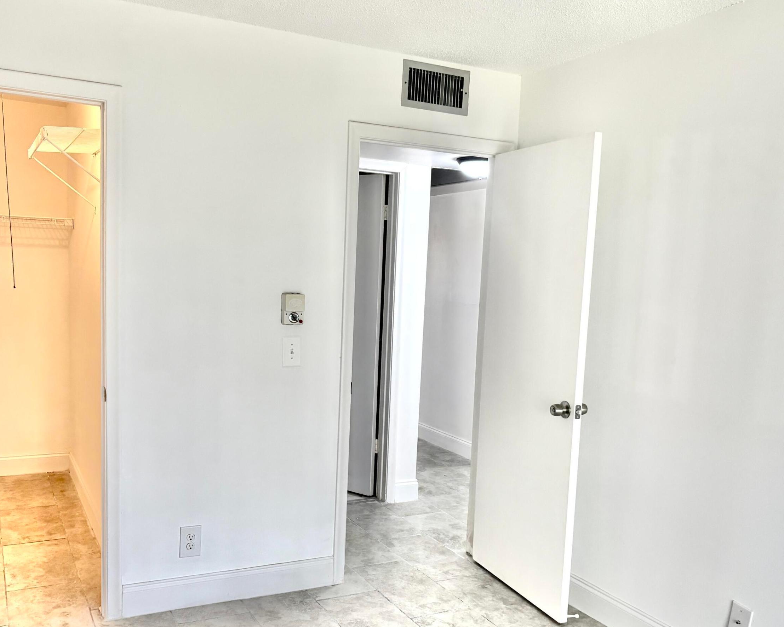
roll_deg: -1.4
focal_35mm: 33
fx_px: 766
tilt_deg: -6.4
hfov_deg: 54.2
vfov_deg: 44.4
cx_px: 376
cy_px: 356
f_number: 1.6
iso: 125
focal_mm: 5.96
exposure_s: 1/120
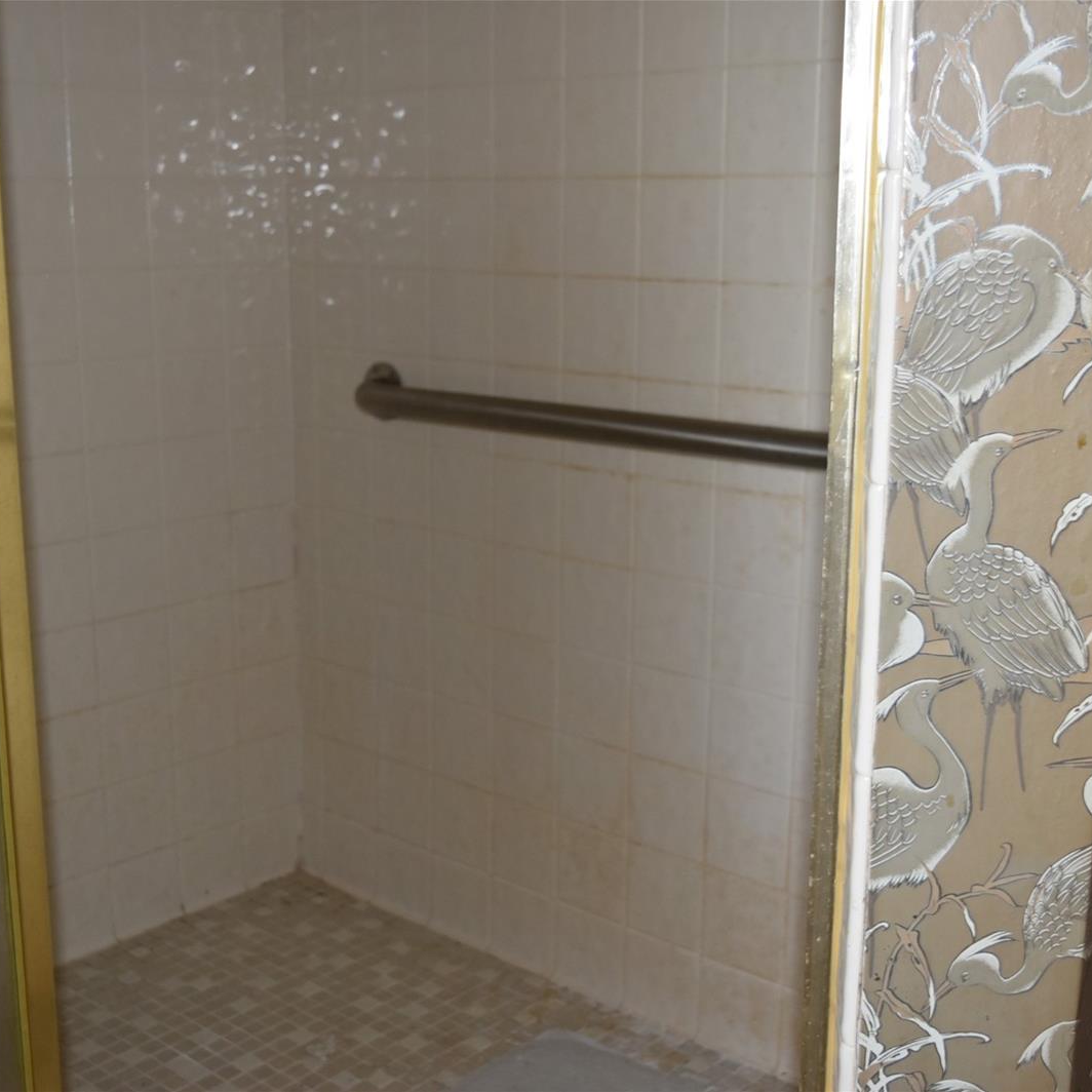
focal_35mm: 46
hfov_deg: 36.7
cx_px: 477
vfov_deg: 36.8
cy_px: 546
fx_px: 1642
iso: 900
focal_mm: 24
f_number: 4
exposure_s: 1/60
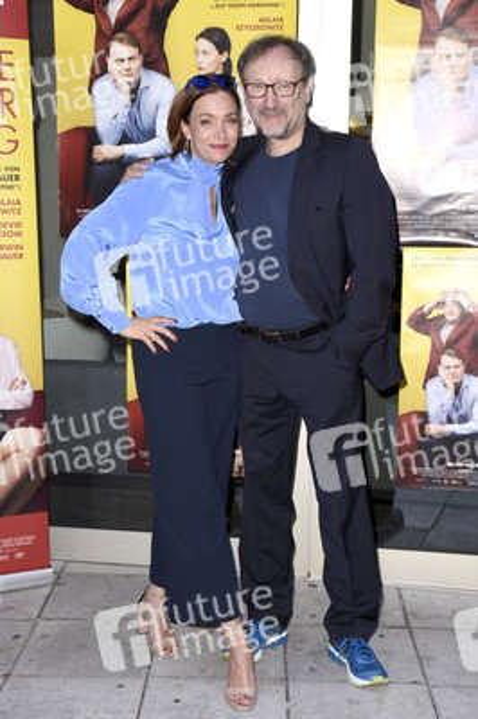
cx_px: 239
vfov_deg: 41.1
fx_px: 958
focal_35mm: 48
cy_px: 360
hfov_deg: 28.0
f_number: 6.3
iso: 320
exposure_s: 1/125
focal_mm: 32
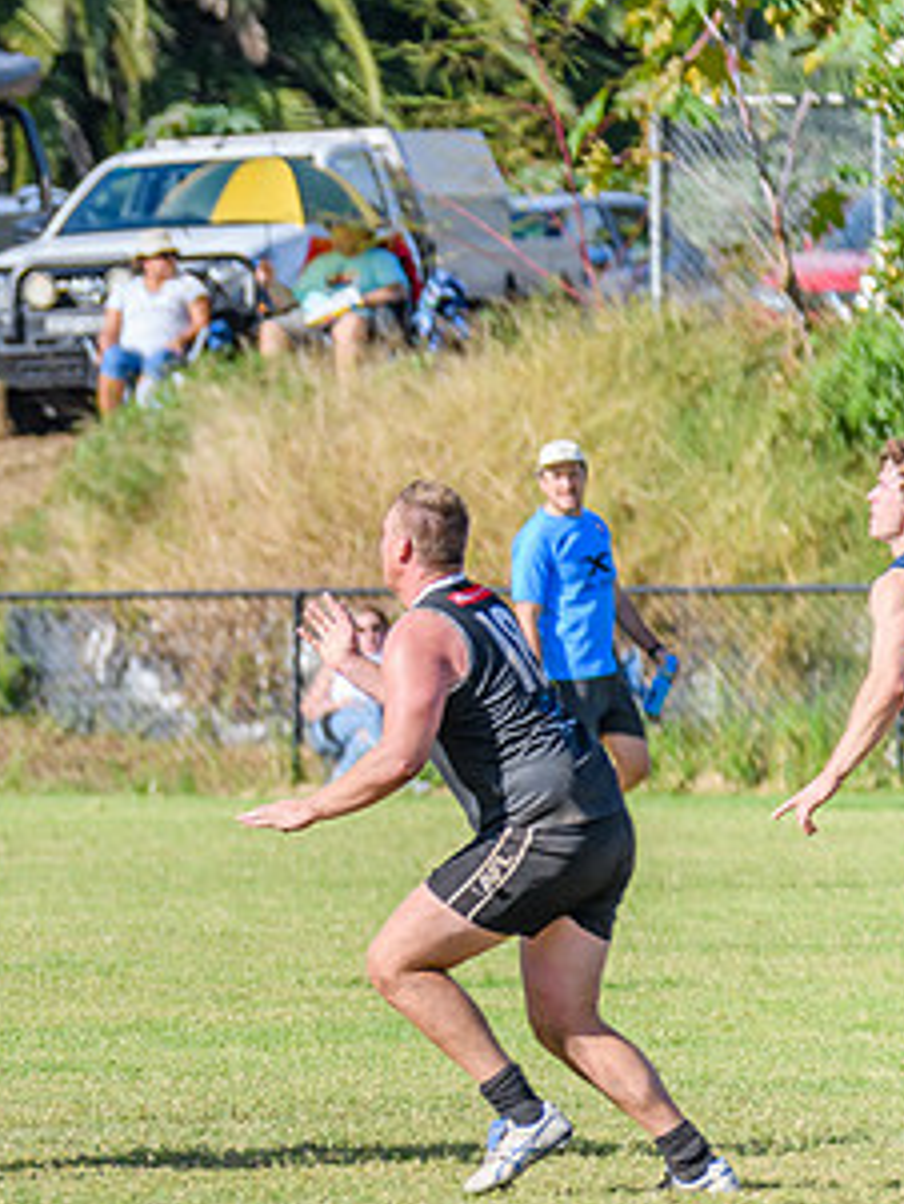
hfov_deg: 1.8
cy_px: 473
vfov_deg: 2.4
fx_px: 28219
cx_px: -394
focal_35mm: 811
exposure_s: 1/2000
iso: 800
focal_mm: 350
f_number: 6.3
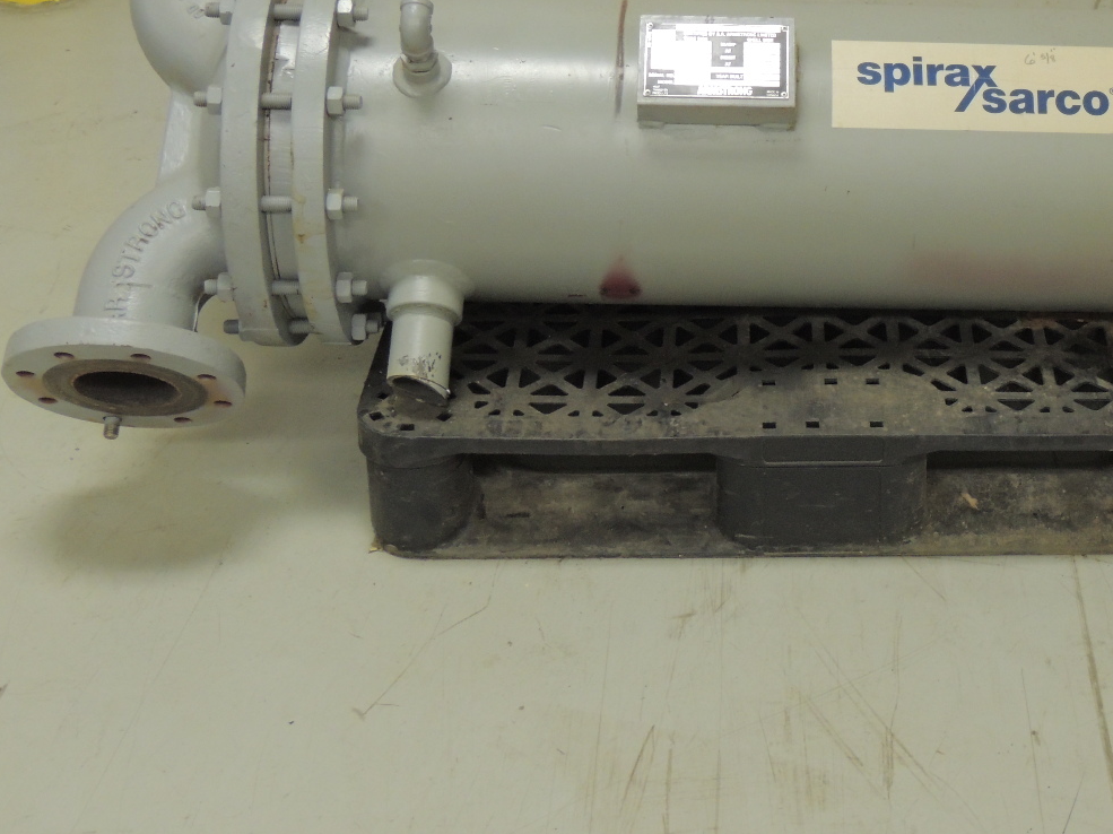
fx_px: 2089
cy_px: 214
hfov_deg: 29.3
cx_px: 842
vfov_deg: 22.4
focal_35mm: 65
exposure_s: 1/25
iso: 400
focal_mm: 7.1
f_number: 3.3
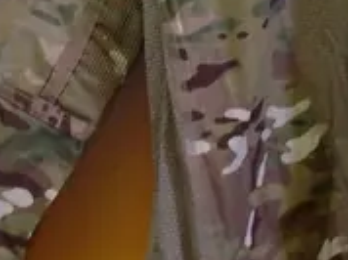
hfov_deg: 10.0
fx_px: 1978
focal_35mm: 197
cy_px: -192
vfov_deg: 7.3
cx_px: 278
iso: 100
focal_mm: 4.28
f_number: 2.4
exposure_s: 1/17
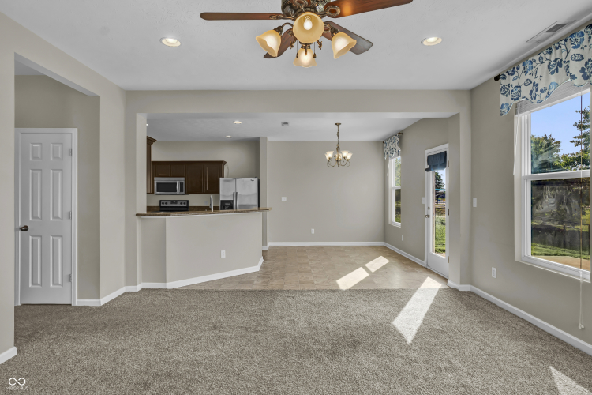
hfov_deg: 90.0
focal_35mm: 18
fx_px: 296
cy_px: 198
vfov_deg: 67.4
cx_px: 296
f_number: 9
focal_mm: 12
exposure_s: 1/100
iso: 200
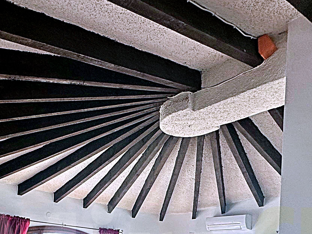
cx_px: 84
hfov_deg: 52.0
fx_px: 306
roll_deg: -4.0
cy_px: 252
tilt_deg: +0.5
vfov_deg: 36.0
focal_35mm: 34
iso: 64
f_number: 2.2
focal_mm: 2.22
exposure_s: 1/99
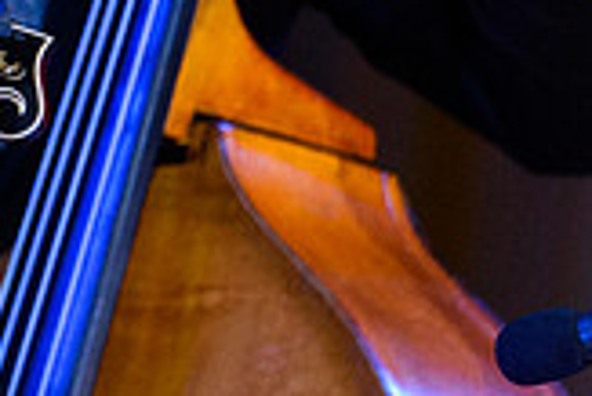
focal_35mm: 1638
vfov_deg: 0.8
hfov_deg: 1.3
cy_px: -165
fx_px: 26959
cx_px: -432
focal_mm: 460
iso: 2500
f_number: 6
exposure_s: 1/250
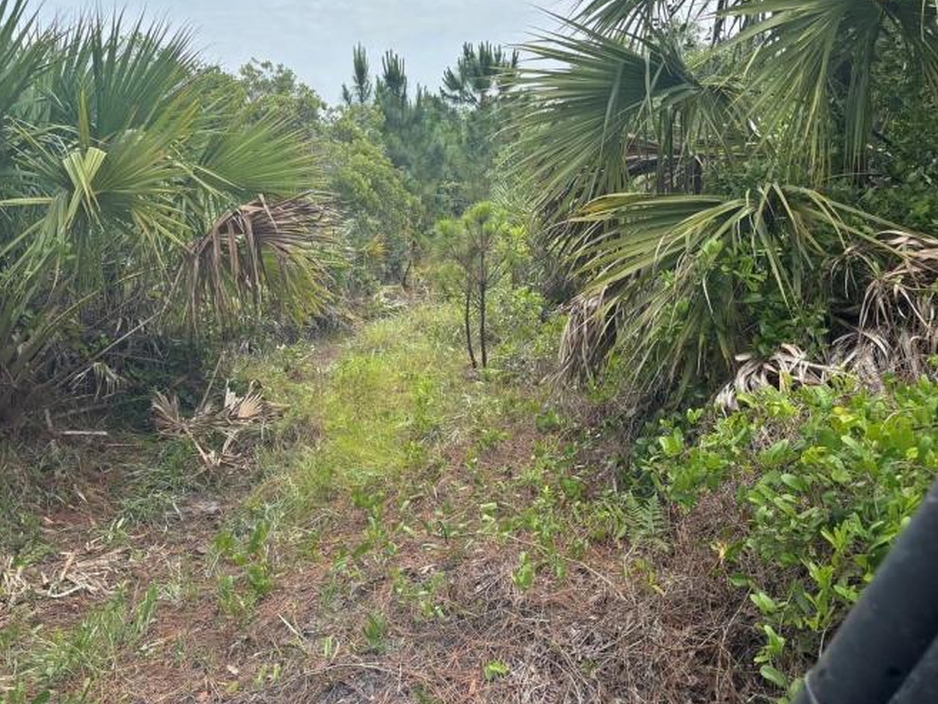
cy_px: 223
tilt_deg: +0.3
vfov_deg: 37.2
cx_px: 398
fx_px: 1030
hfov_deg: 48.8
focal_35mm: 38
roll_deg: +2.4
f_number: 1.6
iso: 50
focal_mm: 5.96
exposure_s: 1/2778
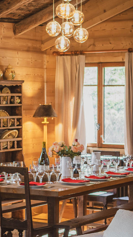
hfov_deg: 10.9
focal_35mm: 109
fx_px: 683
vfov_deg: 19.6
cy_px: 141
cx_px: -32
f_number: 3.2
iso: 250
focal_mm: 35
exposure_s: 1/60
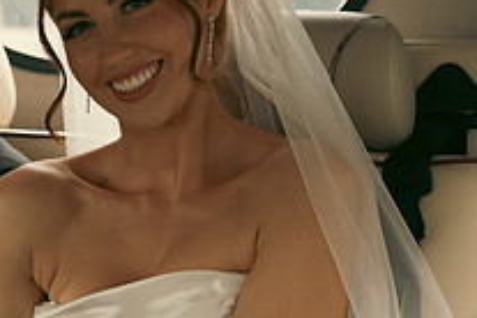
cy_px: 248
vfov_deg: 13.9
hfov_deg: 20.2
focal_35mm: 98
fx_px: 1298
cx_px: 2
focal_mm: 35
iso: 1250
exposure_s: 1/500
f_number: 3.5
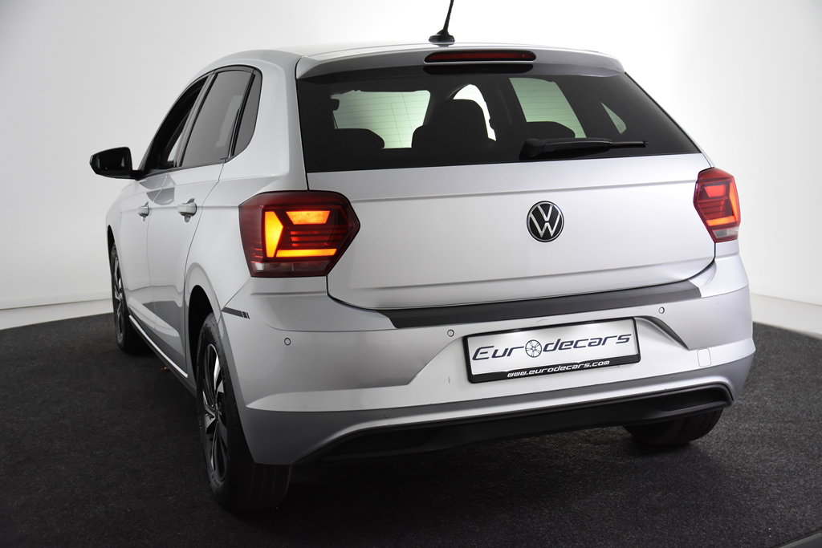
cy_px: 274
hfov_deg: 38.9
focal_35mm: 51
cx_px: 411
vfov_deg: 26.5
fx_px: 1165
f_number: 4.5
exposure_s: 1/80
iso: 1600
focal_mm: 34
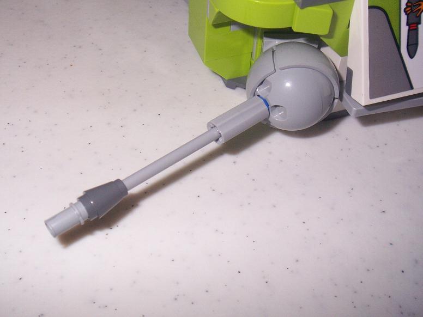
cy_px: 158
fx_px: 599
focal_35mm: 49
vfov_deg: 29.7
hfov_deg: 38.9
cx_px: 212
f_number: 4
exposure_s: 1/80
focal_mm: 8
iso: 125
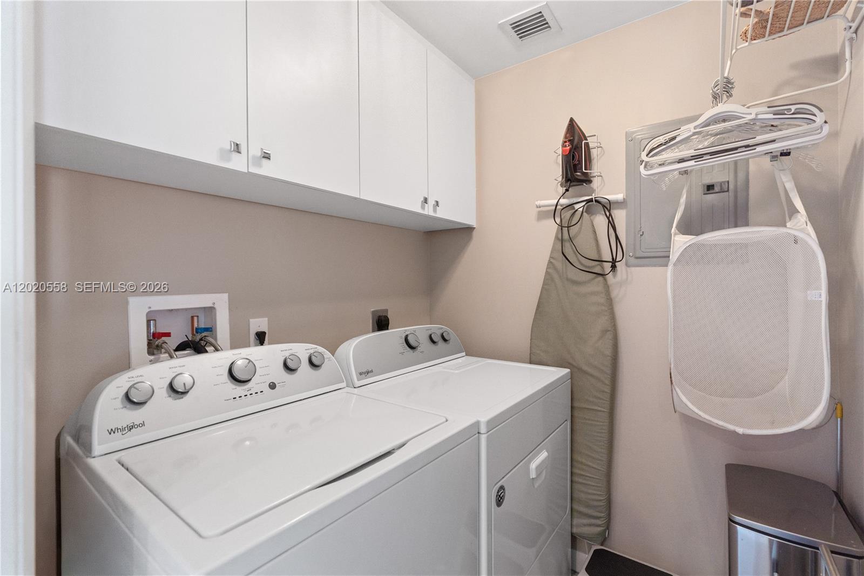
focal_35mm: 16
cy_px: 288
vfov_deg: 73.7
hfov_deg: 96.7
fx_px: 384
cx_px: 432
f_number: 4.5
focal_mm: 16
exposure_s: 1/15
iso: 500
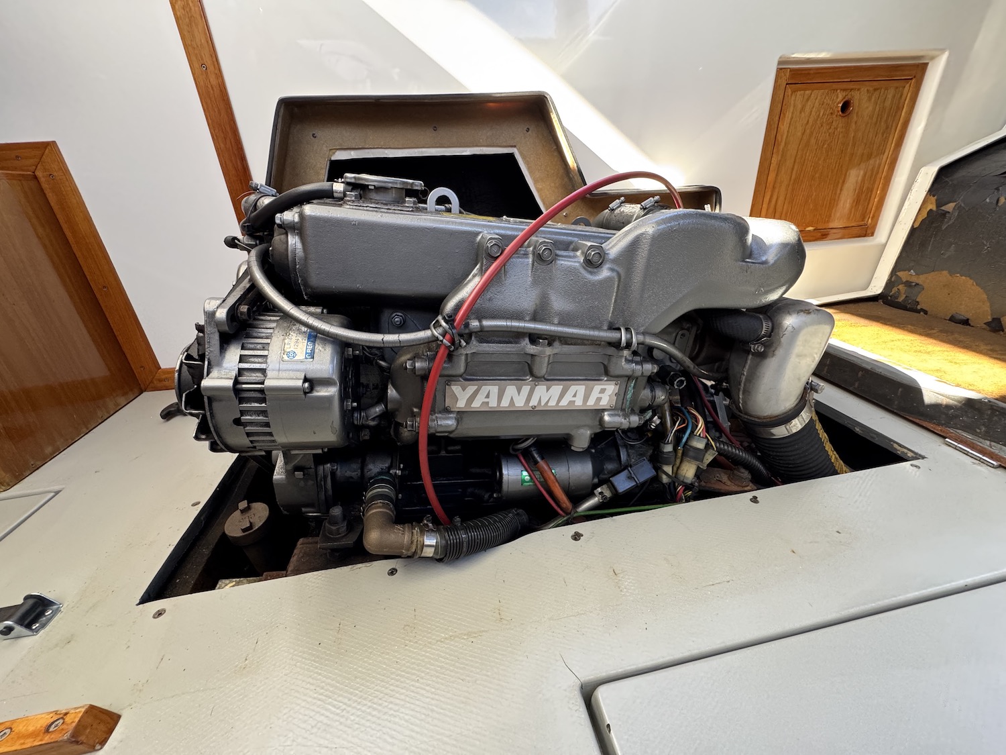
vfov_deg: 85.7
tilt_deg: -24.1
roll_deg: +4.4
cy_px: 378
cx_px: 503
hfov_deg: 102.1
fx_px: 407
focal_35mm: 14
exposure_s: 1/99
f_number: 2.2
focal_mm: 2.22
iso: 250
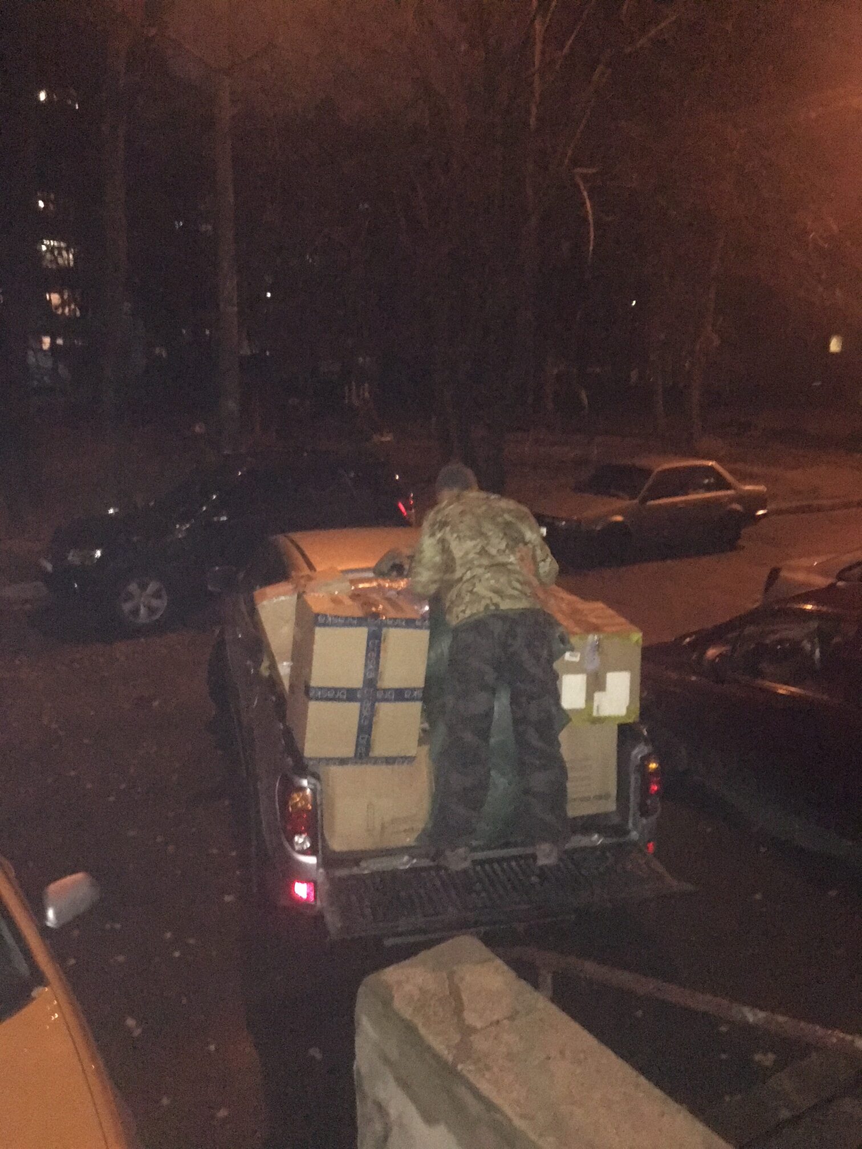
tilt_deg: -10.9
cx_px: 431
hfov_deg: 48.2
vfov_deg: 61.7
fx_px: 963
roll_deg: -1.6
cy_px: 574
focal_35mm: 29
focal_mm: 4.15
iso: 2000
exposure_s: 1/17
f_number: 2.2
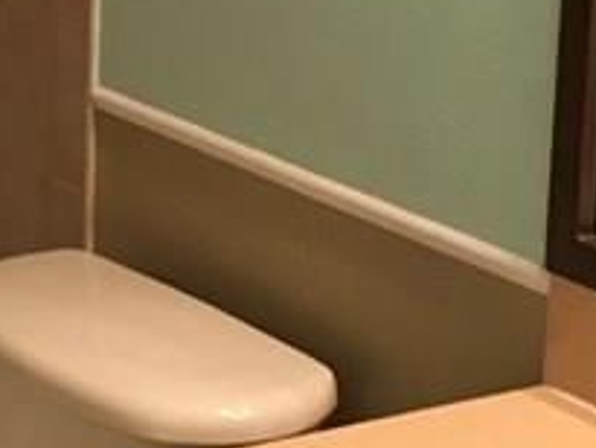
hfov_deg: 13.5
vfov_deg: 10.1
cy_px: -38
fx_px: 2498
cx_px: 35
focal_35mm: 145
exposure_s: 1/30
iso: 200
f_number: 2.2
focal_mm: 4.15
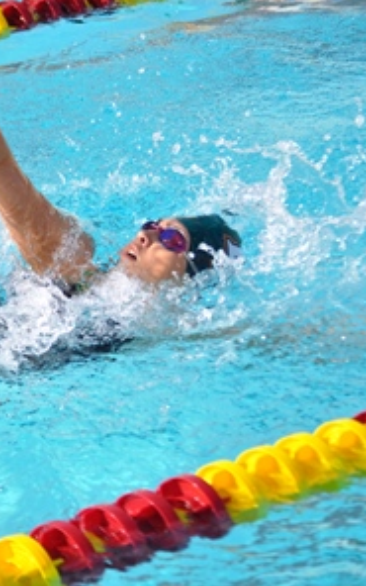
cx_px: 42
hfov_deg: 6.7
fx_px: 3140
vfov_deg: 10.7
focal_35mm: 197
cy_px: 293
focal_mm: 85
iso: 400
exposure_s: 1/1600
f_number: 7.1
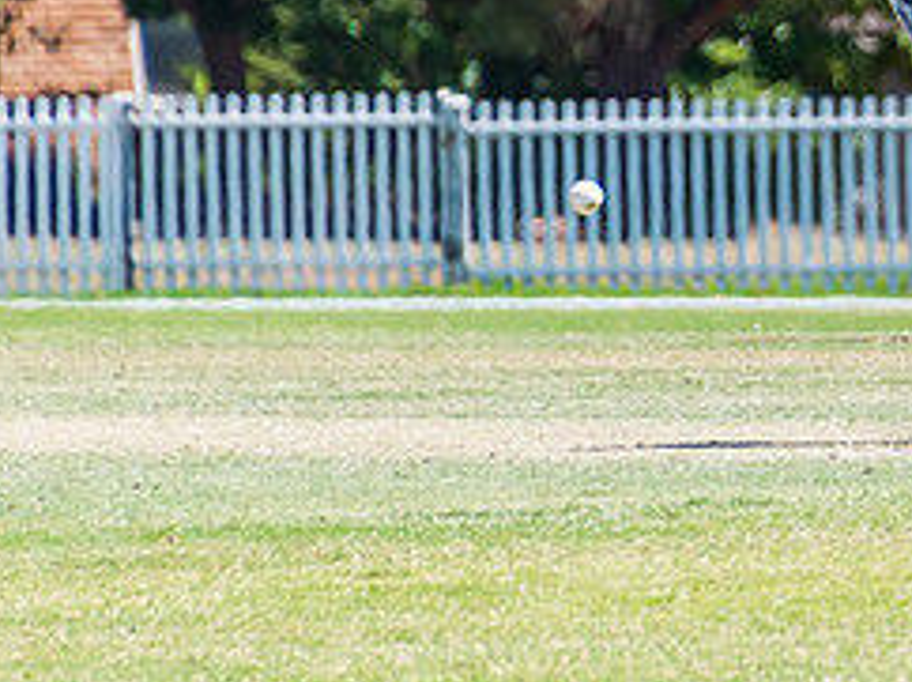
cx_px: 1118
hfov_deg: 1.4
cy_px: 26
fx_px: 37875
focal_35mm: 1439
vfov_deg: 1.0
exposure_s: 1/1600
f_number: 6.3
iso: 400
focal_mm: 400
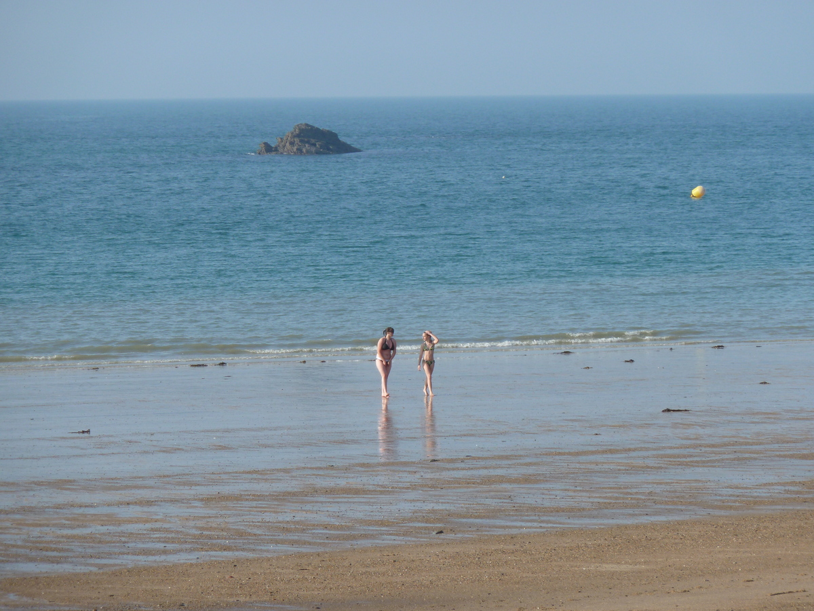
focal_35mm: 196
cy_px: 306
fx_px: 4609
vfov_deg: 7.6
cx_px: 407
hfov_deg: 10.1
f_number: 4.5
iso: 80
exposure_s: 1/400
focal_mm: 32.1
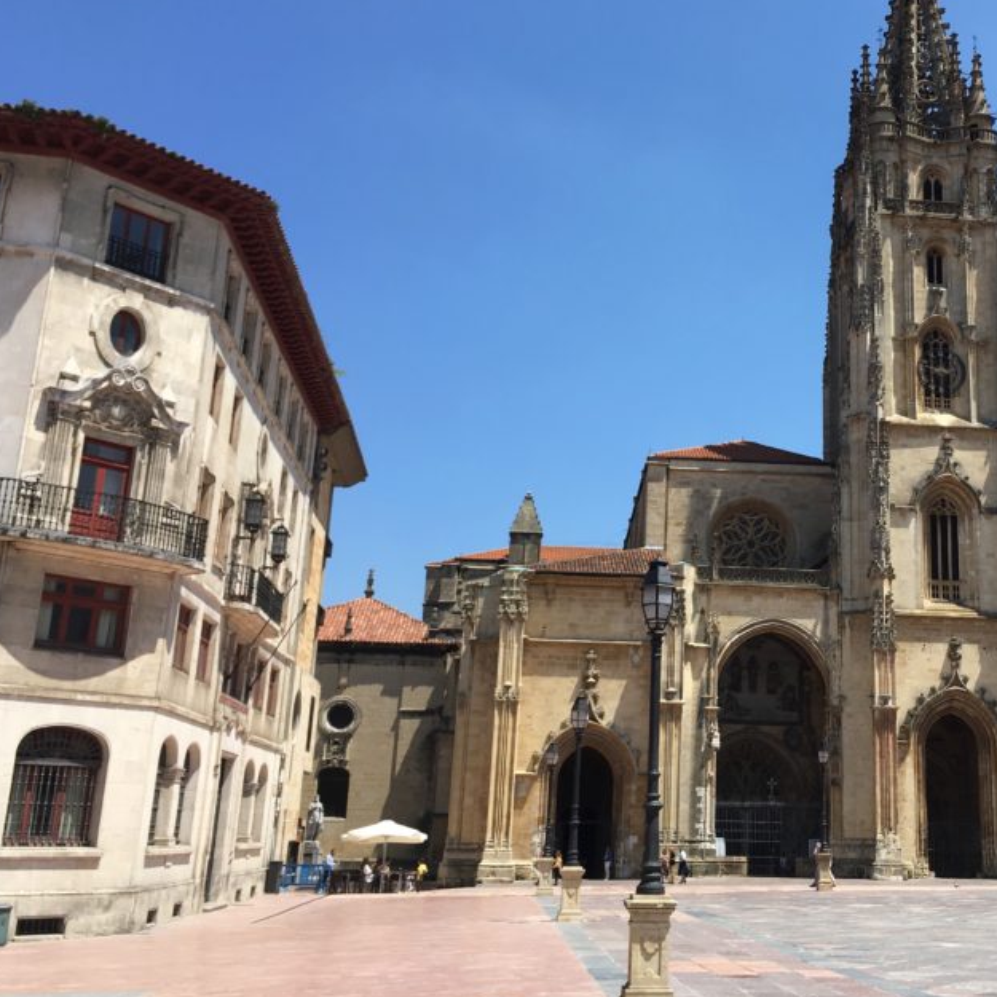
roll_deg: -1.3
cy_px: 418
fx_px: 1369
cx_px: 729
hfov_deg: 39.1
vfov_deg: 39.9
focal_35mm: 42
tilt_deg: +16.2
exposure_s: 1/1508
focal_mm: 4.15
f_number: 2.2
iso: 25
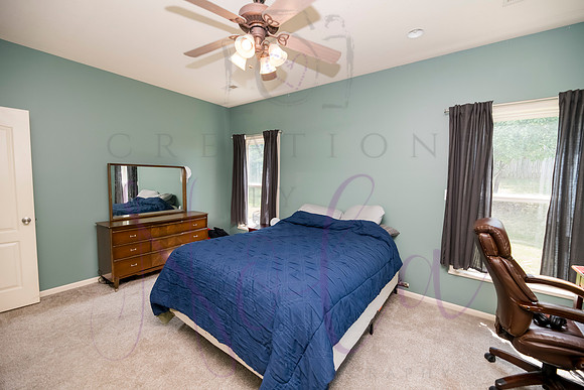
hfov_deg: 104.2
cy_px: 195
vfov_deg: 81.2
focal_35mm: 14
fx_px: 227
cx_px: 292
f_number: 4
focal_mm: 14
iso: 800
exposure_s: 1/320
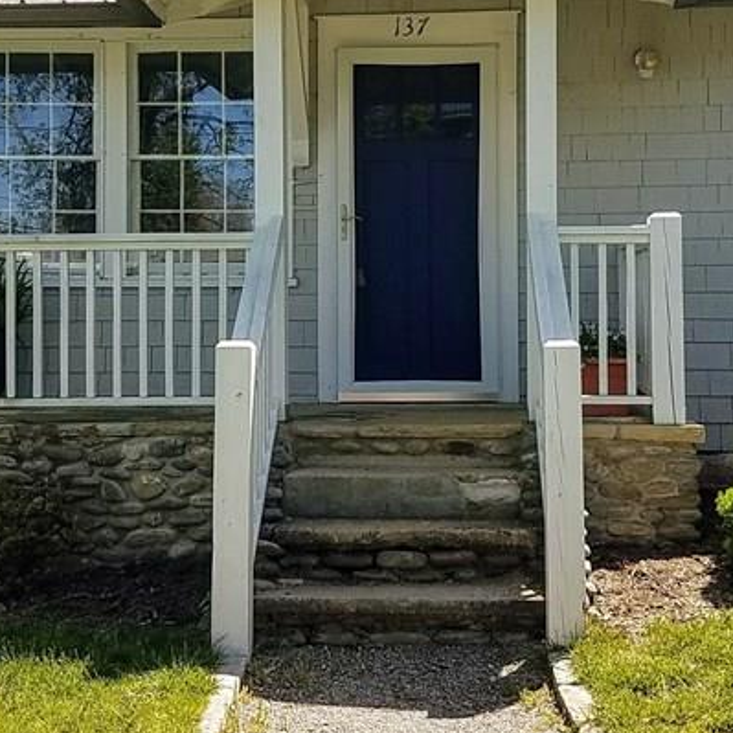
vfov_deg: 28.8
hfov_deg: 29.1
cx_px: 356
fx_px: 1413
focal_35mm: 59
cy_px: 233
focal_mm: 4.2
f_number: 1.7
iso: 40
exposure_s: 1/1032
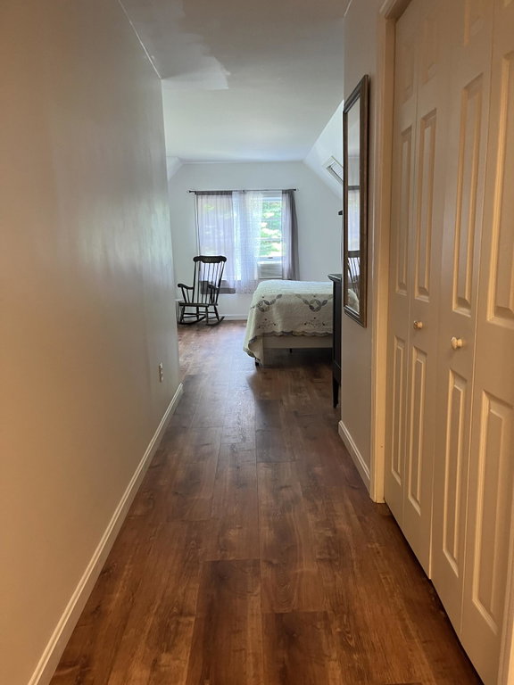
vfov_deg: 67.3
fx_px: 515
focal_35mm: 26
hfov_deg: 53.1
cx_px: 257
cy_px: 342
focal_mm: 5.1
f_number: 1.6
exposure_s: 1/60
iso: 200
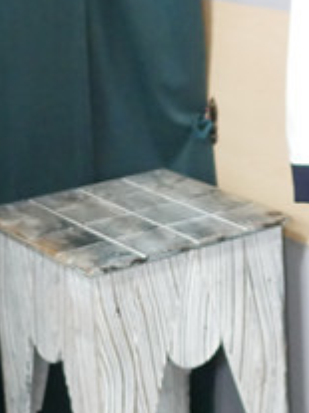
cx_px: 142
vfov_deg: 16.7
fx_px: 1382
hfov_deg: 12.8
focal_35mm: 116
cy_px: 34
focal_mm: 15
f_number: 1.7
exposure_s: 1/60
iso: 2500
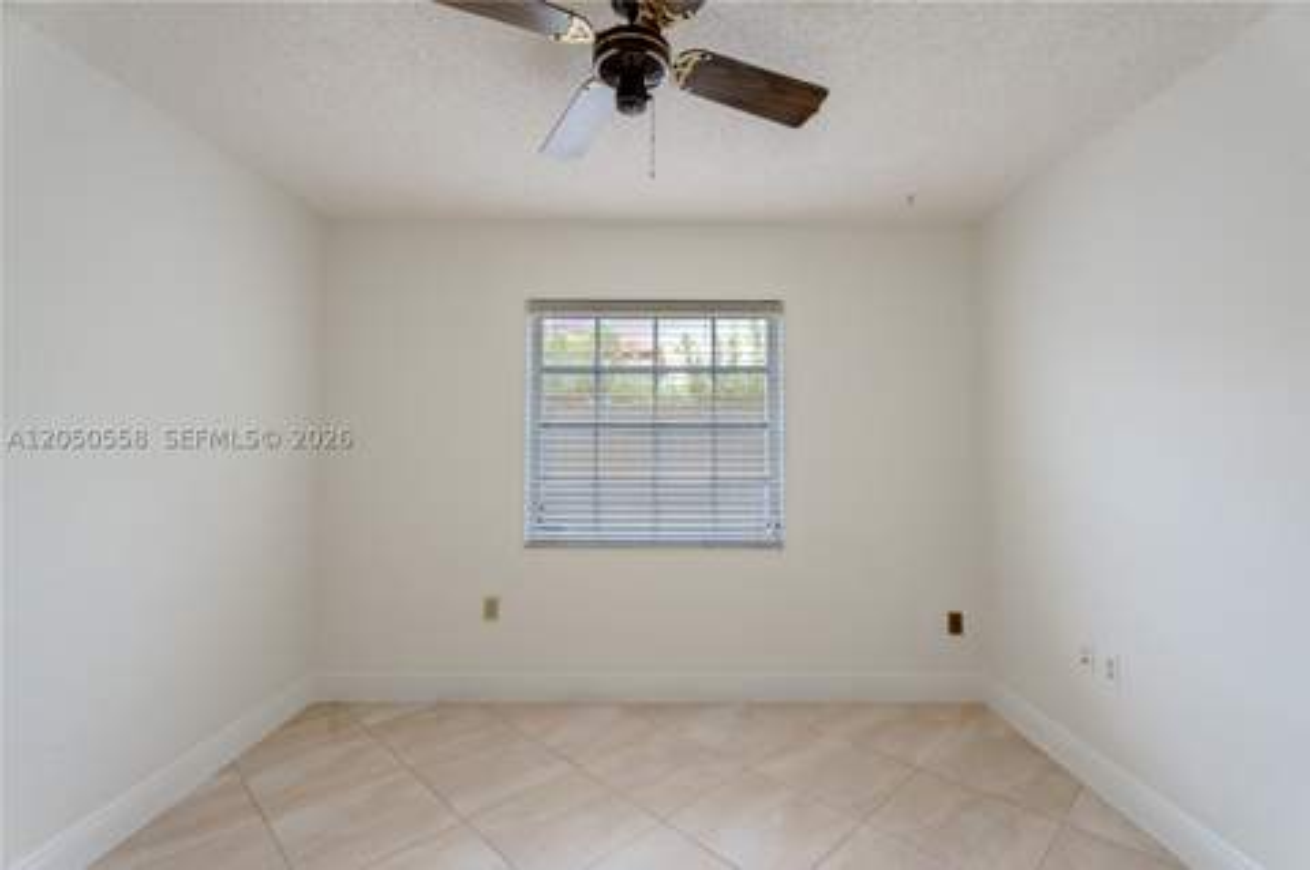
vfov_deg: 73.6
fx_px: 582
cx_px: 655
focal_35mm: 16
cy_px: 435
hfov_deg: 96.8
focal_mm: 16
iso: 100
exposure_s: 1/60
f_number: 9
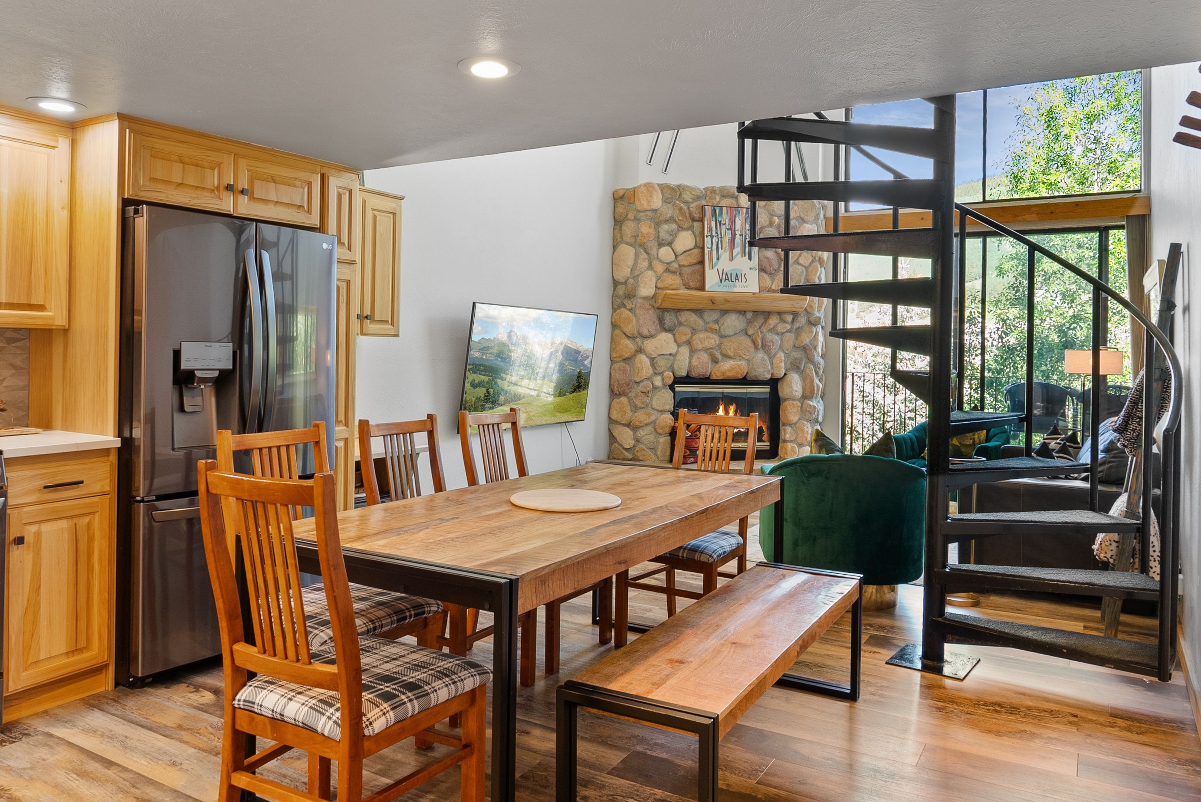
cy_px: 401
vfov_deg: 53.2
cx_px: 600
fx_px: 801
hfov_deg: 73.7
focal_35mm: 24
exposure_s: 1/4
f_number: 8
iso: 500
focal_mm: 16
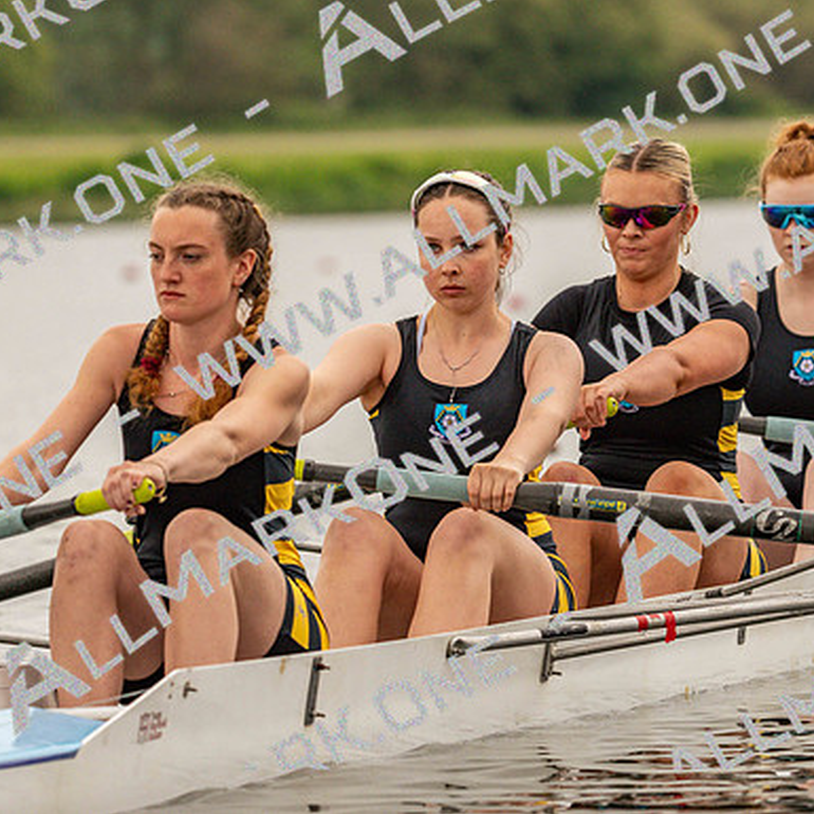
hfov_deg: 4.5
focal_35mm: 392
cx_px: 436
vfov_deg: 4.5
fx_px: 10429
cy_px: 407
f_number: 6.3
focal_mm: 306
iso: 1000
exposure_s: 1/1600
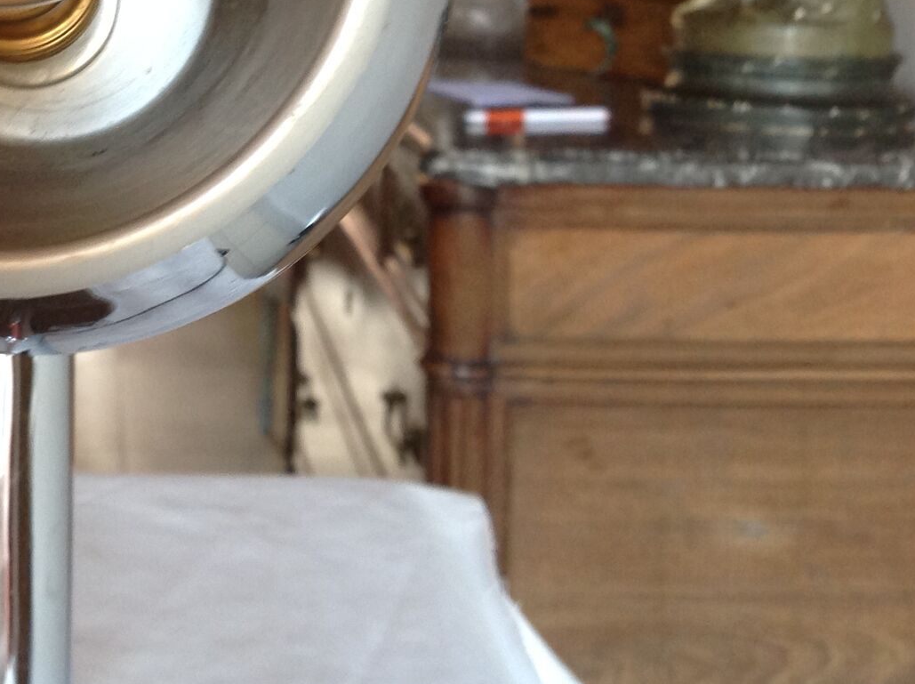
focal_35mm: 68
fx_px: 1795
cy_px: 60
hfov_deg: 27.4
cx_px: 57
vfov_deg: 21.1
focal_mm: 4.28
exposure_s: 1/15
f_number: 2.4
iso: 100
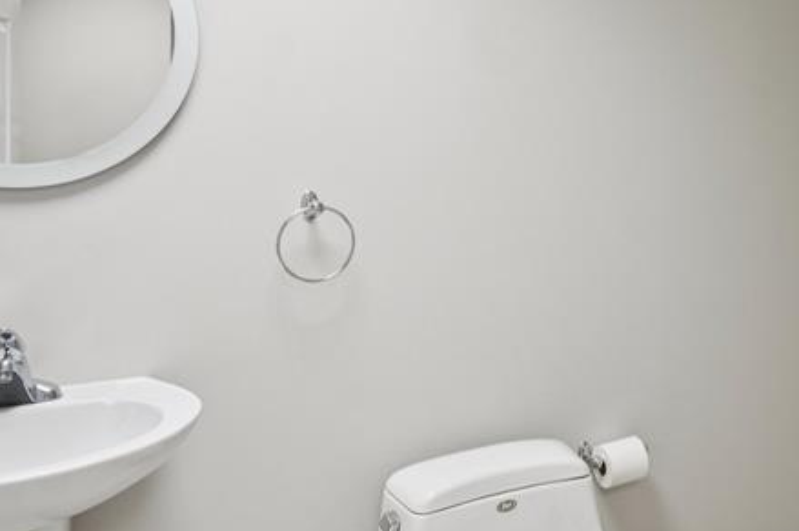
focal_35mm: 35
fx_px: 776
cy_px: 151
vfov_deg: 37.1
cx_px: 597
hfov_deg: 52.2
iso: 400
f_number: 8
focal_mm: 10
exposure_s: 1/30
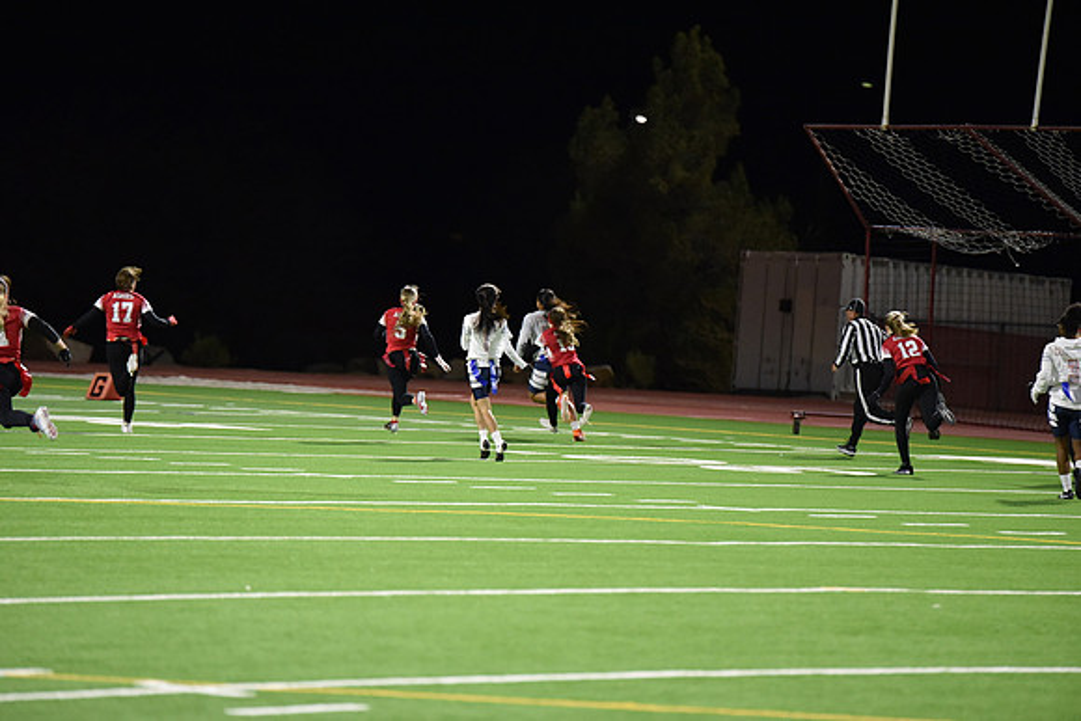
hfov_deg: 10.3
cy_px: 360
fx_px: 6007
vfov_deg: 6.9
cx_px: 540
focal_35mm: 200
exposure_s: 1/640
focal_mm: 200
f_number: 2.8
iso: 6400
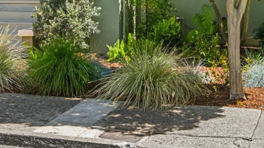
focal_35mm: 88
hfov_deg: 24.2
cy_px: -43
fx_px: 616
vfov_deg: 13.3
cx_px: 149
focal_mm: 30
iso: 800
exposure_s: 1/400
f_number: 11
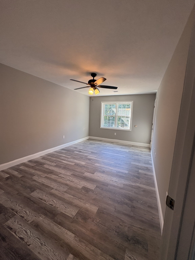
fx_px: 105
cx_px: 98
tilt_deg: -7.3
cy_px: 130
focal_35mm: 14
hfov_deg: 85.7
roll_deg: -1.9
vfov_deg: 102.1
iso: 100
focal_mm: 2.22
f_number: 2.2
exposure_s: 1/120
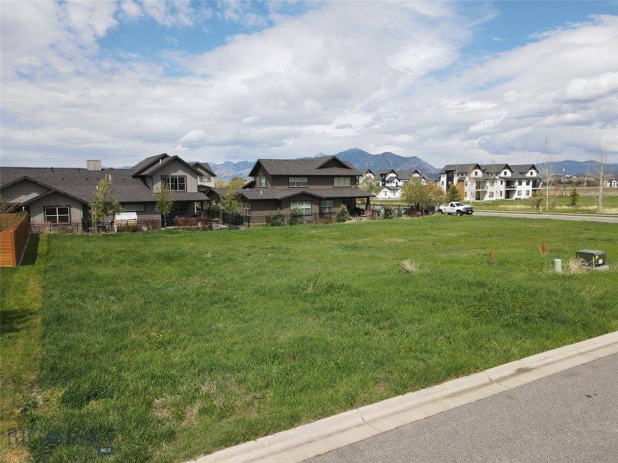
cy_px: 232
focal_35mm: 24
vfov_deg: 56.8
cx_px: 309
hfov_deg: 71.6
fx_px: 428
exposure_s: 1/725
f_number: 2.8
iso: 100
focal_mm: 4.5
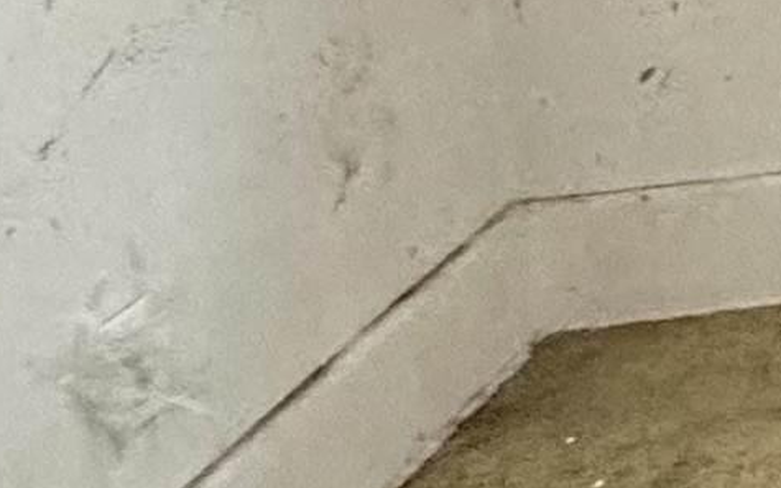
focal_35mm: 96
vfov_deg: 12.8
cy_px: -286
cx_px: 2213
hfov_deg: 12.3
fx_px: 2044
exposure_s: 1/62
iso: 320
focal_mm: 2.22
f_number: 2.2
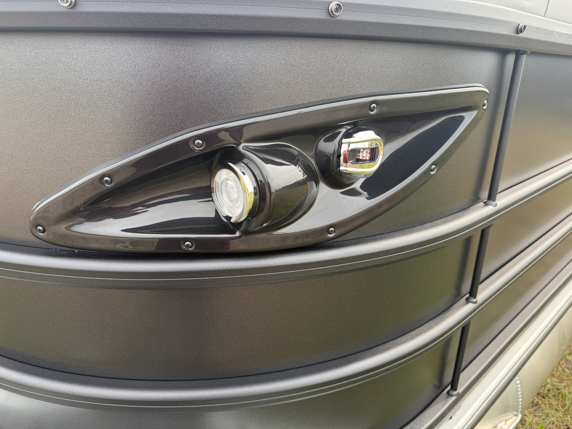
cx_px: 286
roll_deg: -1.0
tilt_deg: -18.6
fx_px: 397
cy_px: 214
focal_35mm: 24
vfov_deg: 56.8
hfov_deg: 71.6
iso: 100
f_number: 1.78
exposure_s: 1/514
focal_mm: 6.76
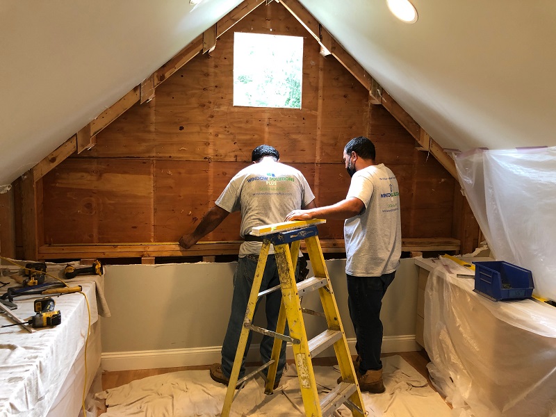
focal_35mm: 28
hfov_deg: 63.4
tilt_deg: -5.3
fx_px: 450
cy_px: 208
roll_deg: -0.1
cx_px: 278
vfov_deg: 49.7
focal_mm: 3.99
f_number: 1.8
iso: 40
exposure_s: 1/15
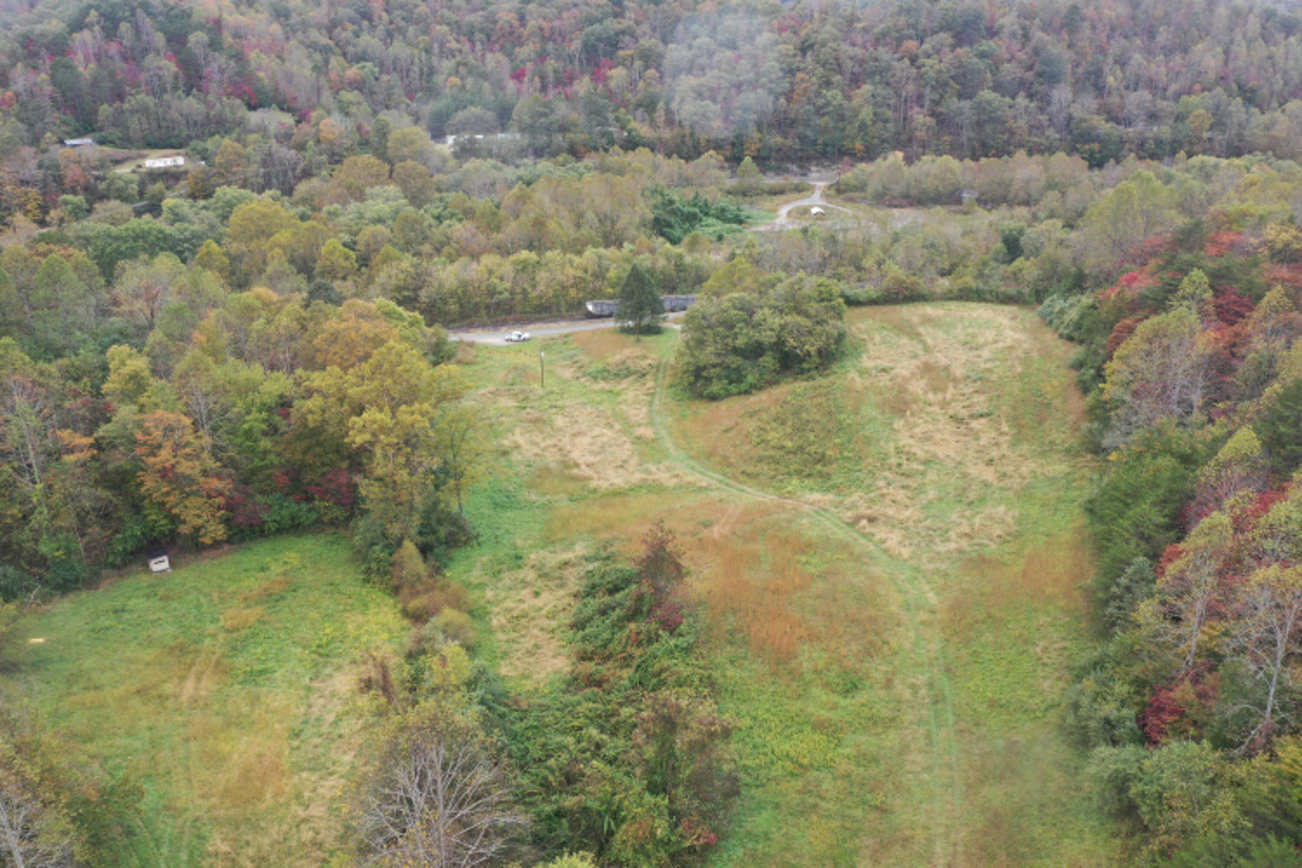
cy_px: 434
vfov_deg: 46.4
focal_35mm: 28
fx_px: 1013
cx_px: 651
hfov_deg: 65.5
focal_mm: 10.26
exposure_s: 1/30
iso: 120
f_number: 8
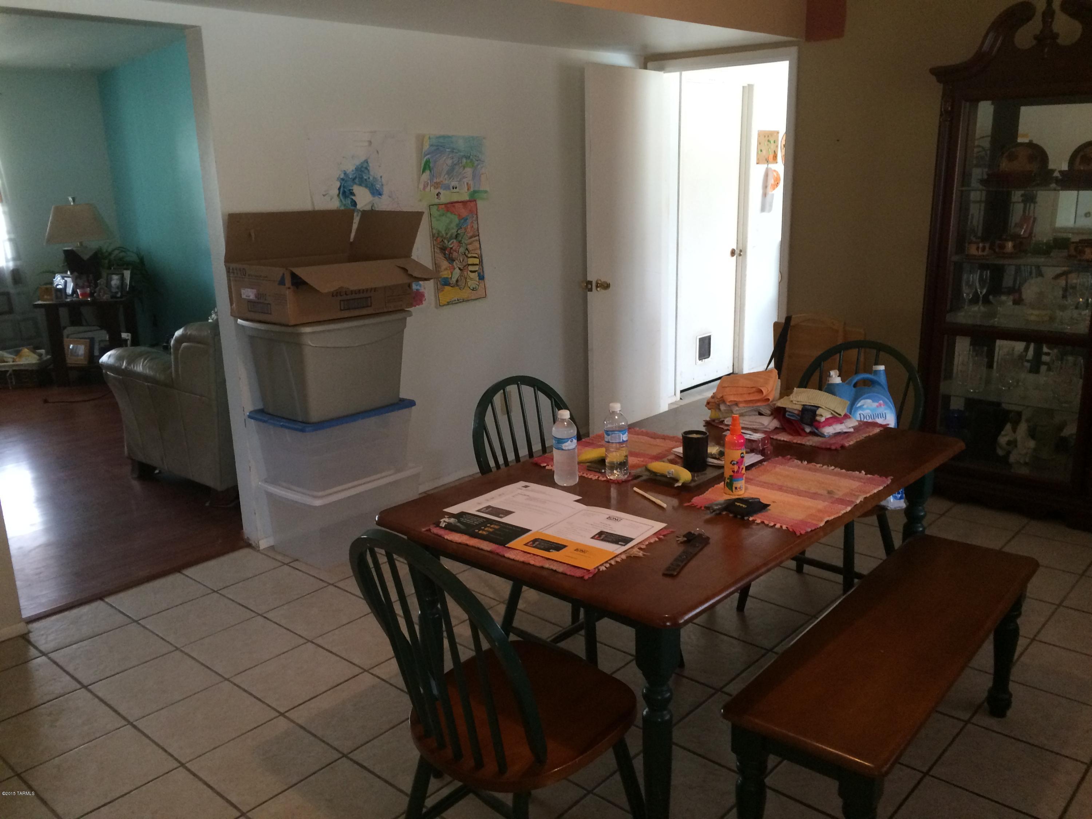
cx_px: 546
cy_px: 410
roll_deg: +0.0
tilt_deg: -16.7
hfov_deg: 61.7
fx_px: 915
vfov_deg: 48.2
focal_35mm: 29
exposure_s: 1/30
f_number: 2.2
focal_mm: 4.15
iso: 125
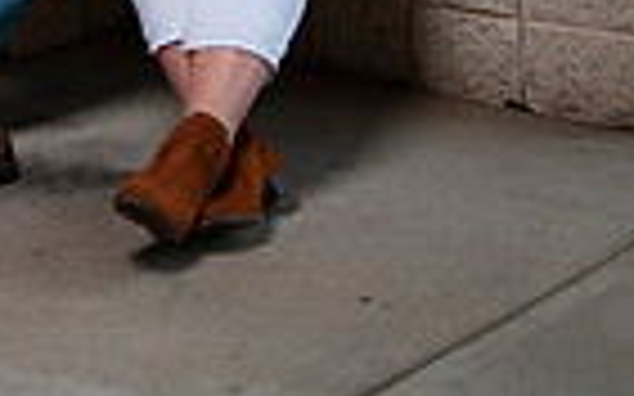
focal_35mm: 114
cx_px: -16
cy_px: -454
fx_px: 1969
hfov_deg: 17.8
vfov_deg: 10.4
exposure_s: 1/800
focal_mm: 35
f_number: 2.8
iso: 200
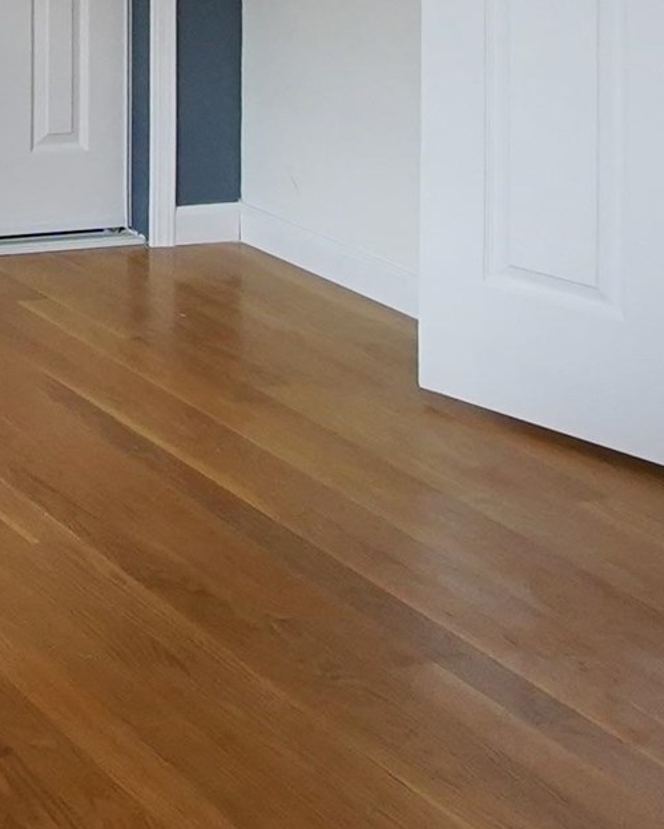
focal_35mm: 74
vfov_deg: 22.0
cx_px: -699
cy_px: -362
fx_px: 1816
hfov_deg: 15.8
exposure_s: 1/160
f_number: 4
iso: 1600
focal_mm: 11
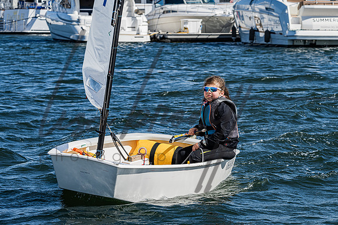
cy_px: 118
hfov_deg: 13.8
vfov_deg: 9.2
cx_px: 199
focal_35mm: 149
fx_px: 1398
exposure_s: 1/500
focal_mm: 125
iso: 320
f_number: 11
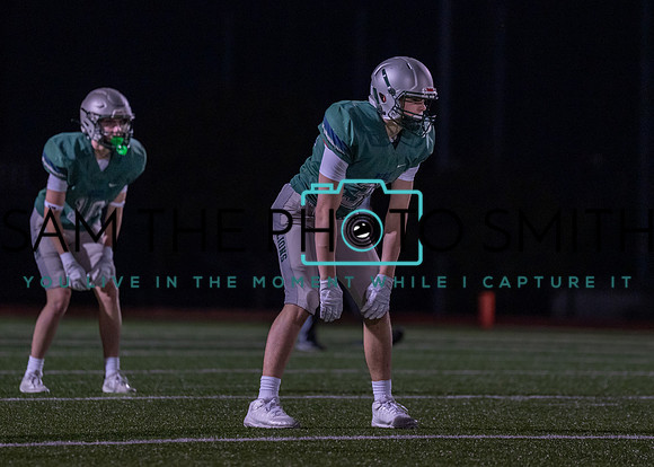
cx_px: 337
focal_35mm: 308
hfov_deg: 6.5
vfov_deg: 4.7
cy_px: 179
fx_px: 5724
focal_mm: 200
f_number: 2.8
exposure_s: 1/1000
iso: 2000
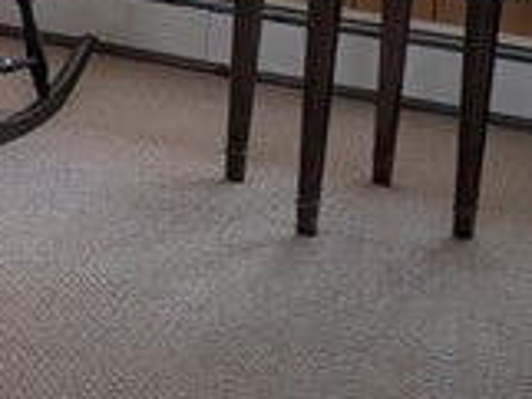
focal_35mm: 127
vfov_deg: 11.0
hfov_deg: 12.4
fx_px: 1953
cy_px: -287
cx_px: -734
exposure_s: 1/136
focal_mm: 6.9
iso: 19
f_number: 1.68
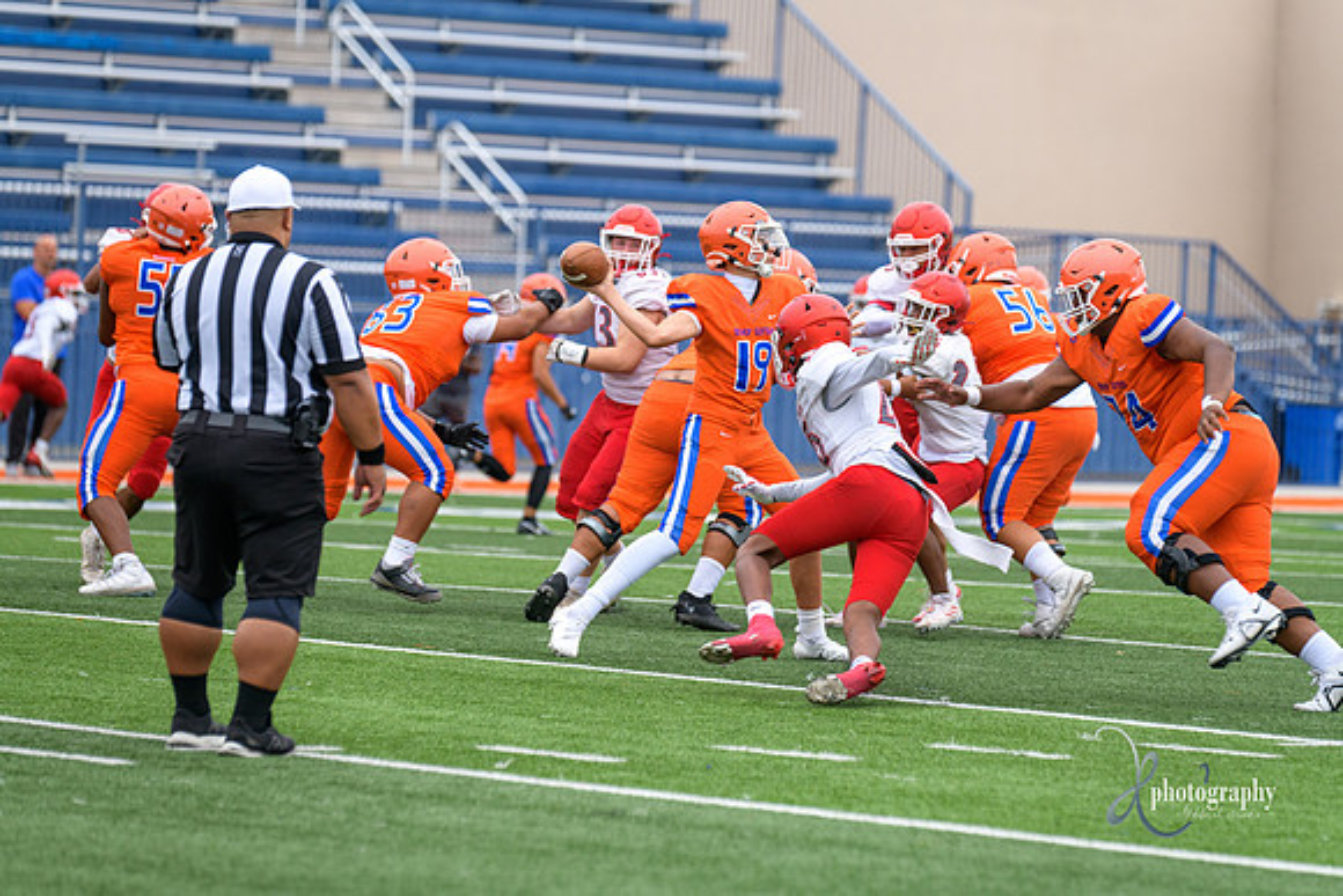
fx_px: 8955
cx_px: 672
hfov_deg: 8.6
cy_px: 448
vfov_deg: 5.7
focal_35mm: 240
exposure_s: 1/1000
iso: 560
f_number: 3.5
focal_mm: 240
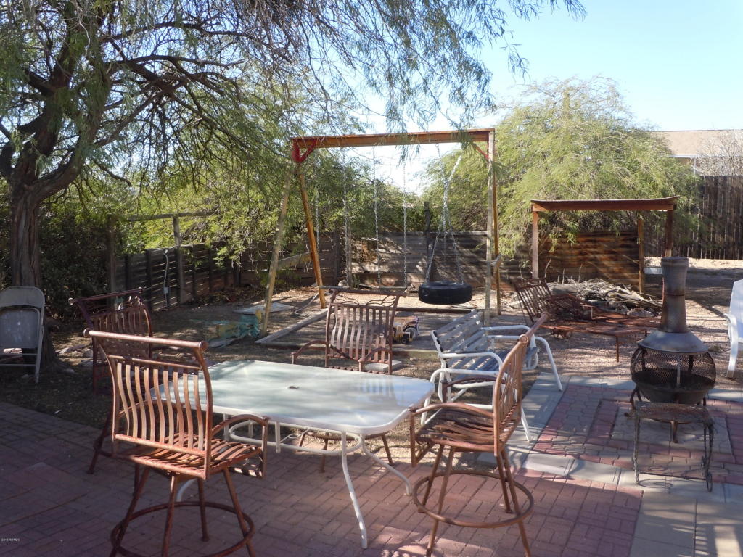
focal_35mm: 28
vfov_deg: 49.7
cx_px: 372
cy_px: 278
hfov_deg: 63.4
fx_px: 601
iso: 100
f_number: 3.7
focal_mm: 5
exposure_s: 1/250
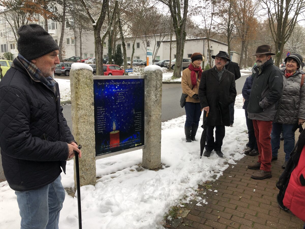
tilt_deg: -8.4
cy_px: 114
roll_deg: +0.5
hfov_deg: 63.4
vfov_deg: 49.7
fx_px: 247
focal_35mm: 28
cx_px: 152
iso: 25
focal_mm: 3.99
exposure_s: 1/30
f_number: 1.8
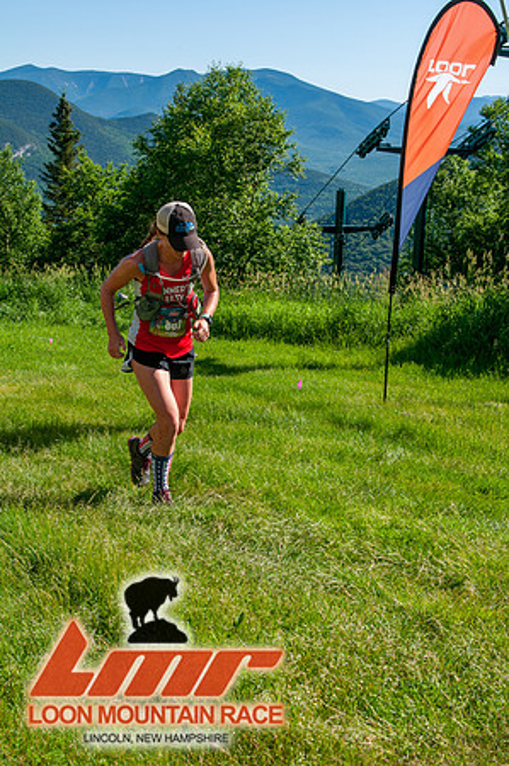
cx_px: 254
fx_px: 1084
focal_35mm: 51
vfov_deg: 38.9
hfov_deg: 26.4
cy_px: 383
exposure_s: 1/400
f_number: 8
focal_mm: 34
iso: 200
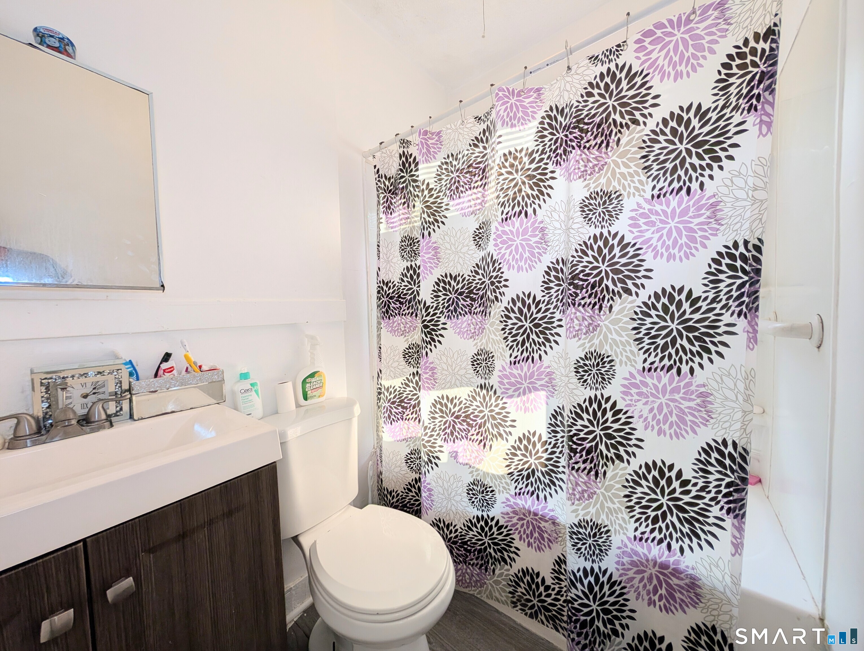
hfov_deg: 110.5
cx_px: 432
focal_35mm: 12
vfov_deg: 94.6
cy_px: 326
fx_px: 300
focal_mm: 2.02
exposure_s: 1/163
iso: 62
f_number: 1.7
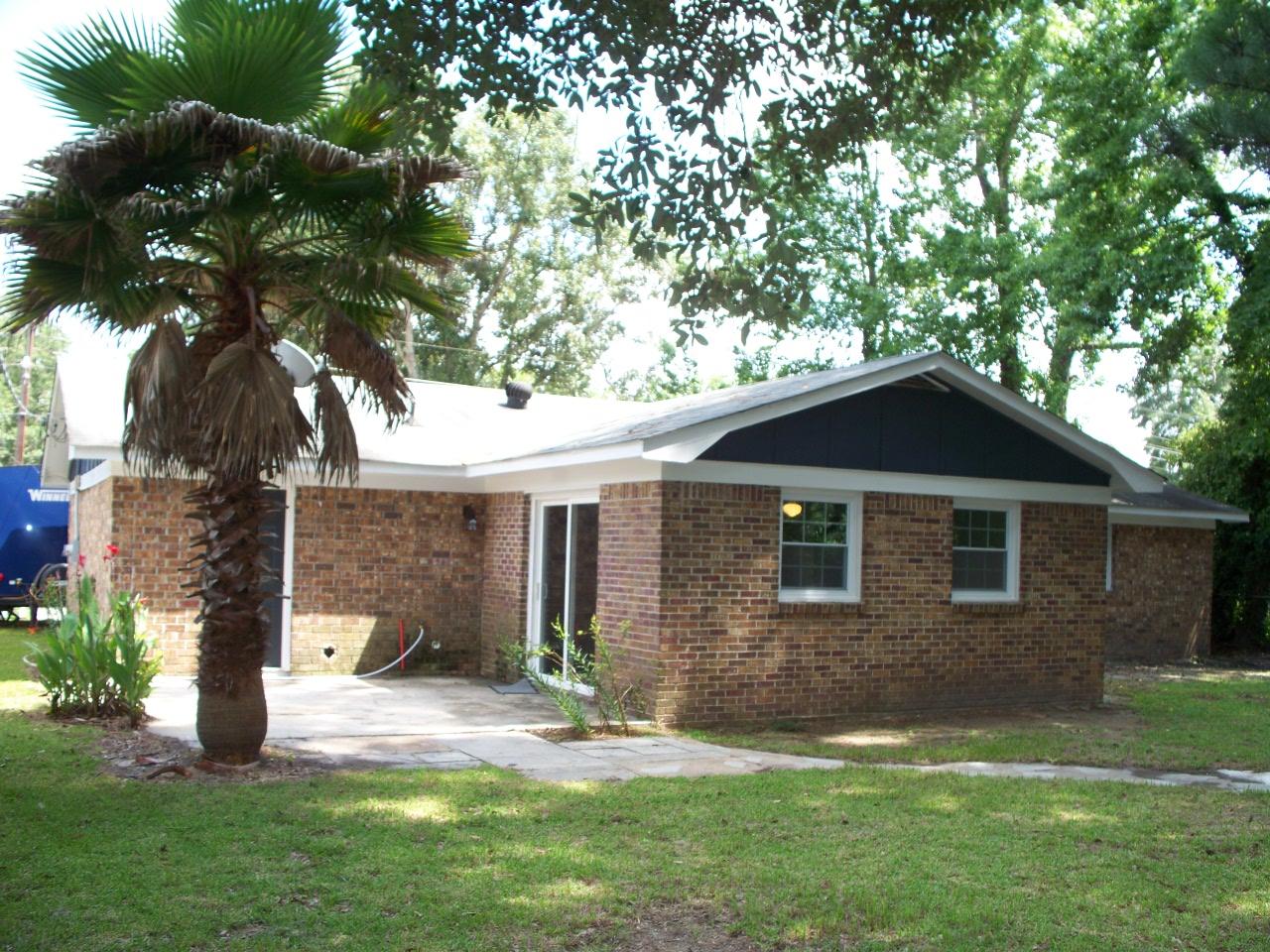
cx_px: 635
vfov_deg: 39.7
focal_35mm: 36
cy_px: 476
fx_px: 1321
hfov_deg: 51.4
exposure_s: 1/125
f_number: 2.8
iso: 64
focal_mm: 7.54
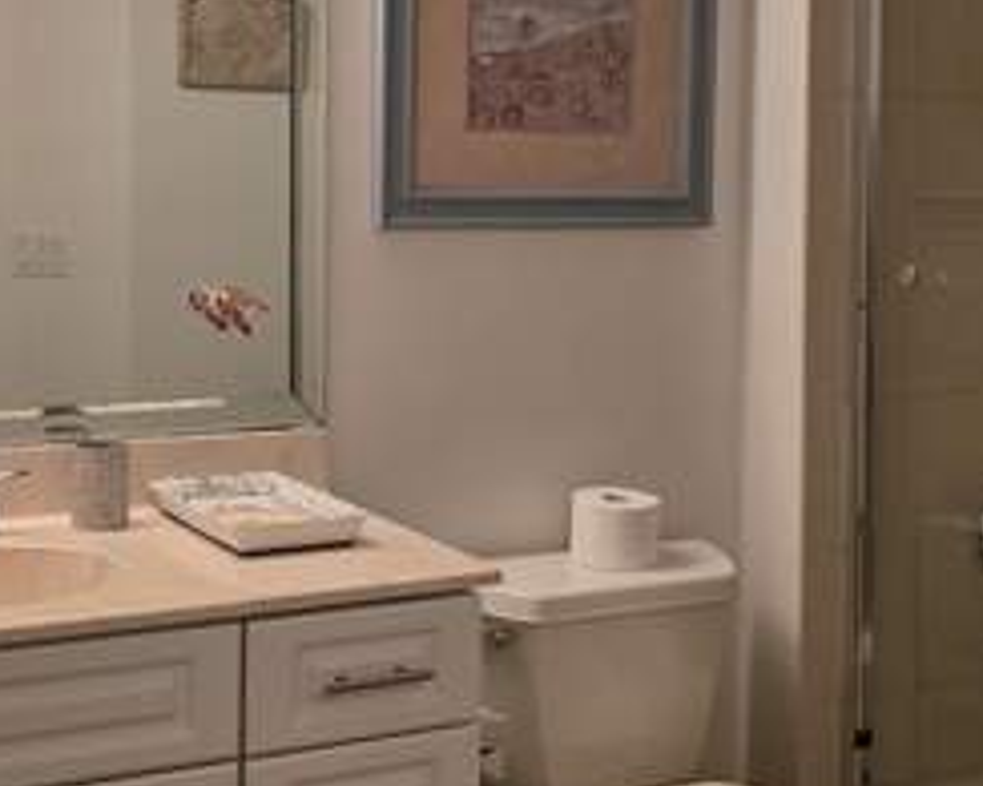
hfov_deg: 31.9
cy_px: 246
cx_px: 431
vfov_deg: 25.6
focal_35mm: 59
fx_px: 1716
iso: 160
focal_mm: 6.3
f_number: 1.7
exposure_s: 1/120
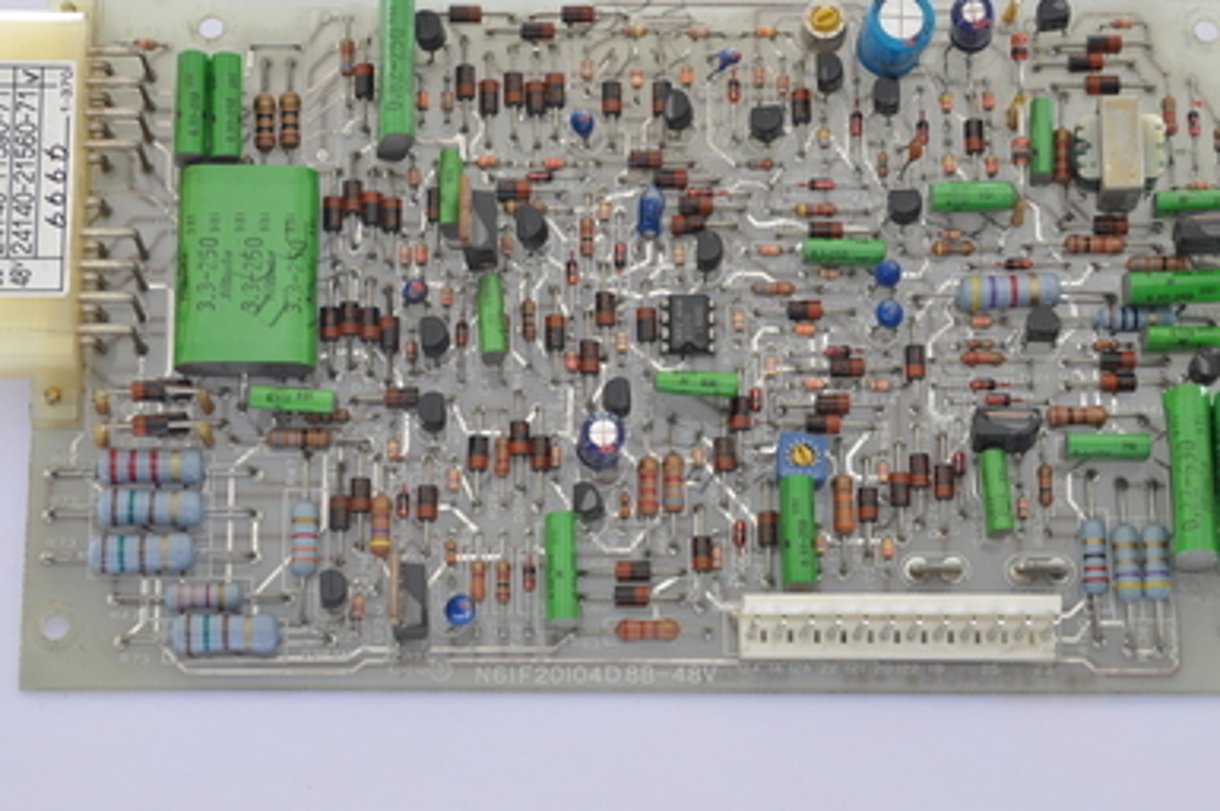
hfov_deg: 18.8
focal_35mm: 109
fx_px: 3691
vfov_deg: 12.5
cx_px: 631
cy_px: 339
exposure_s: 1/100
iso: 200
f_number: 9
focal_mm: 56
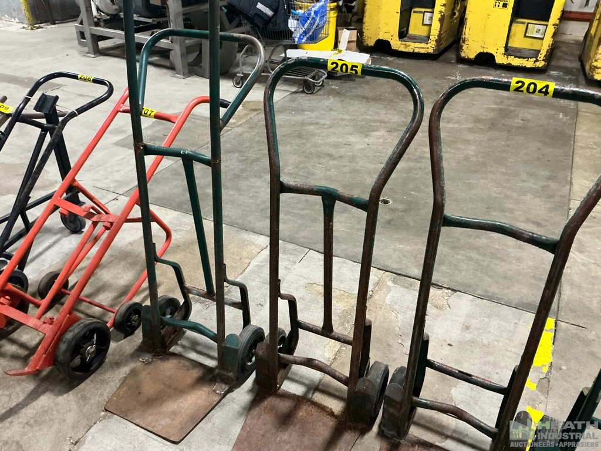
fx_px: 486
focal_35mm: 28
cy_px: 226
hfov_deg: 63.4
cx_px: 300
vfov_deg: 49.7
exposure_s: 1/30
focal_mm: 3
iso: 400
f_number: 1.8
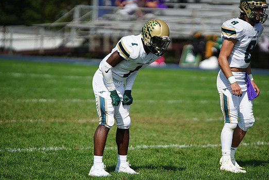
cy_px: 93
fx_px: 2482
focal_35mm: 332
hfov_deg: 6.2
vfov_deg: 4.1
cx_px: 137
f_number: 2.8
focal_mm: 300
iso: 400
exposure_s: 1/8000
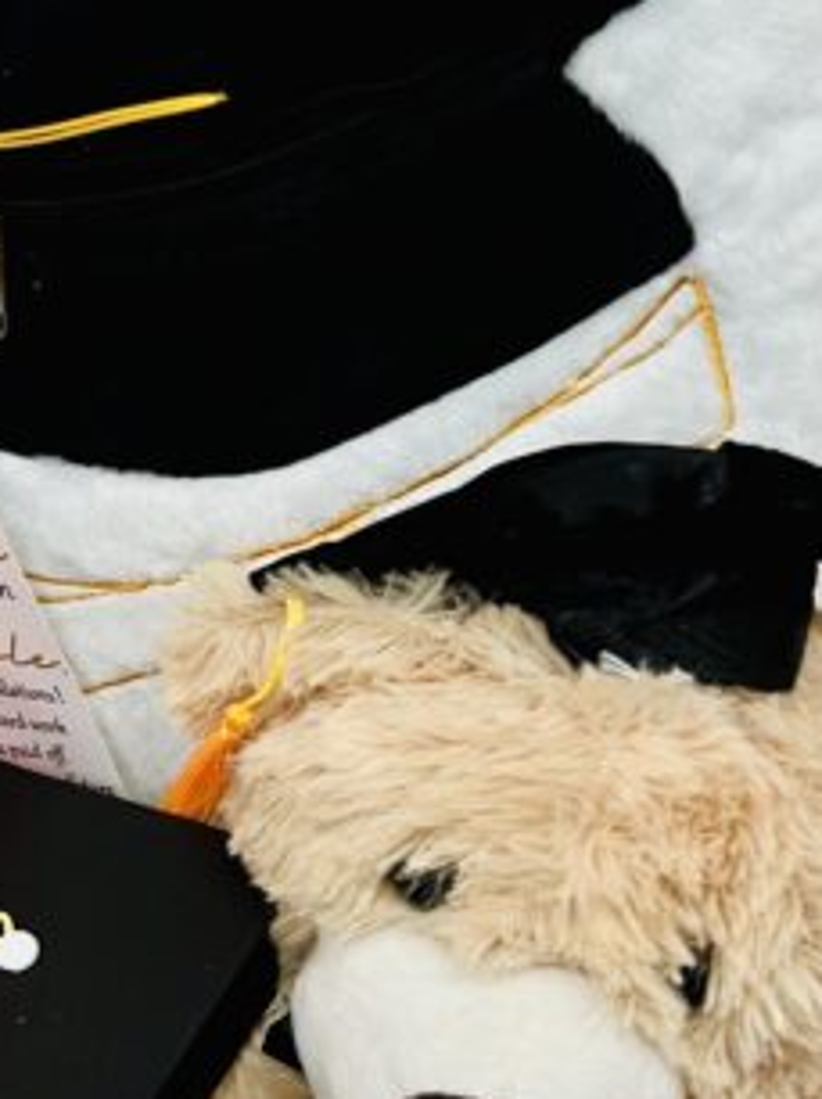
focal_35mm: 68
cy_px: 453
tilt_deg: -31.7
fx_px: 2156
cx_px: 133
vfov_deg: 28.5
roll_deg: +0.9
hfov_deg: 21.3
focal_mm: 5.7
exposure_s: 1/60
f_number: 1.5
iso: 125
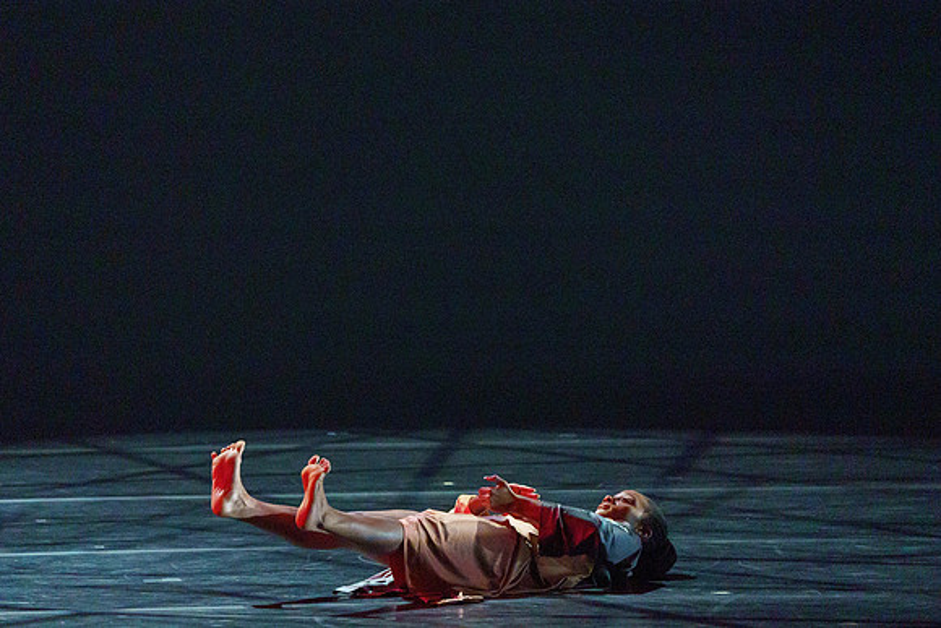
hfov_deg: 4.2
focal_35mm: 489
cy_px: 322
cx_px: 465
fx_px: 12790
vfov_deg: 2.8
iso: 5000
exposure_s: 1/250
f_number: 5.6
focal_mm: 382
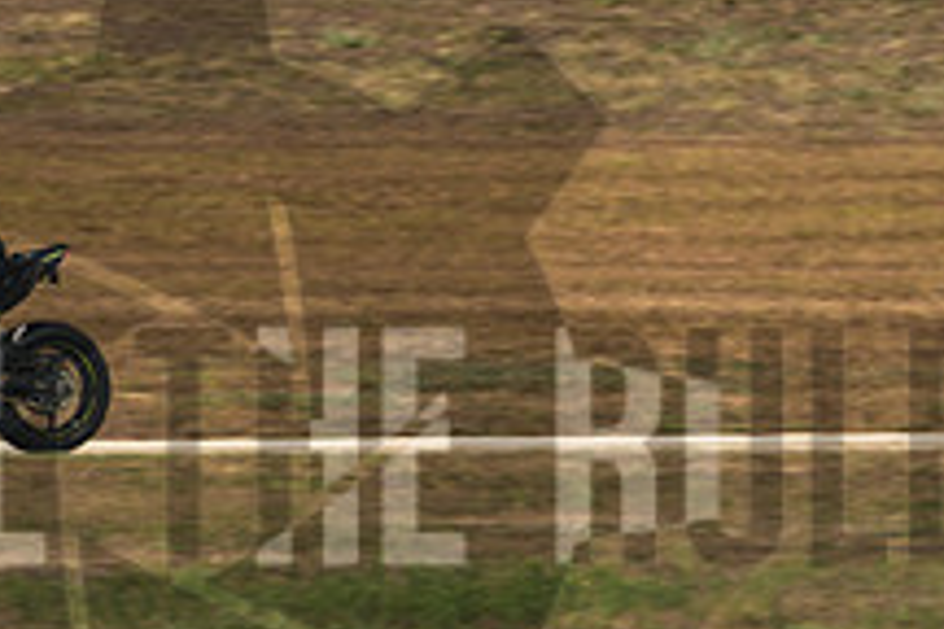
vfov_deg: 1.2
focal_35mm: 1145
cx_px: 184
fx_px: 30022
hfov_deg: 1.8
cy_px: 452
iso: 160
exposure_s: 1/320
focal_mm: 280
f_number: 8
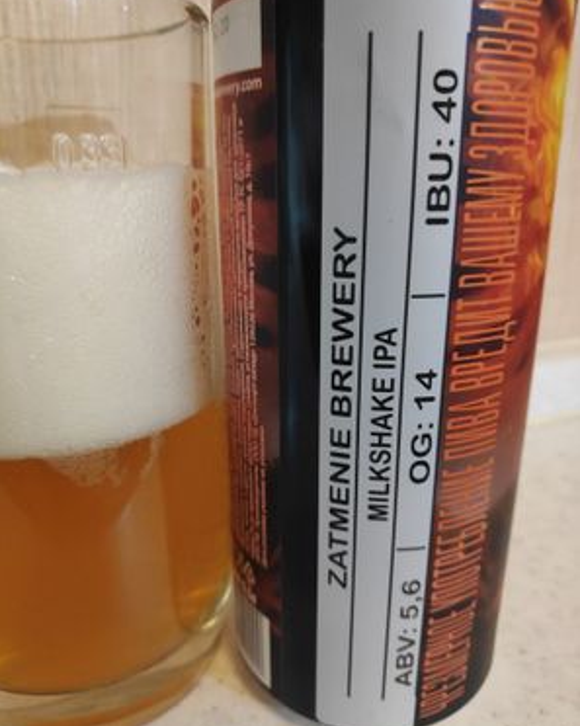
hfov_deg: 65.5
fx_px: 451
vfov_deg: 77.7
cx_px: 289
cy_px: 363
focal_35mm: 21
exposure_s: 1/25
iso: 966
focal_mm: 3.94
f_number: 1.9
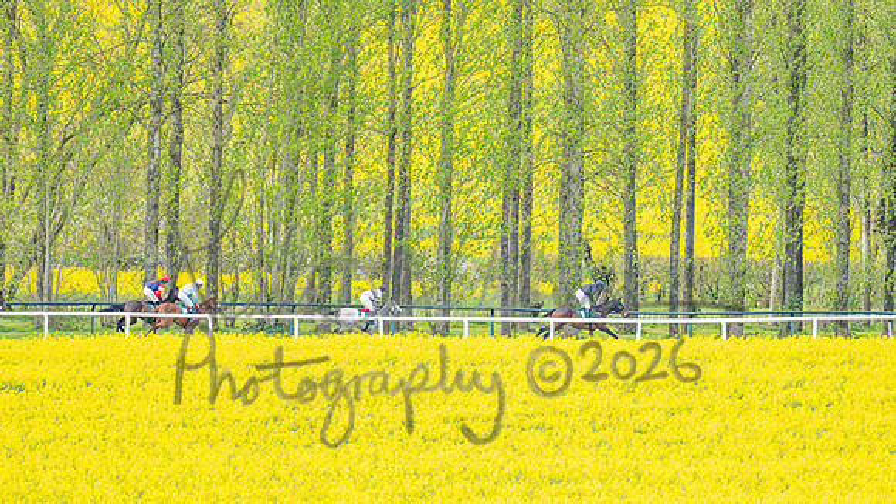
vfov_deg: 1.8
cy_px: 205
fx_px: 15941
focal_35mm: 671
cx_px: 420
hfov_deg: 3.2
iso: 400
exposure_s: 1/1000
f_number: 4.5
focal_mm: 400
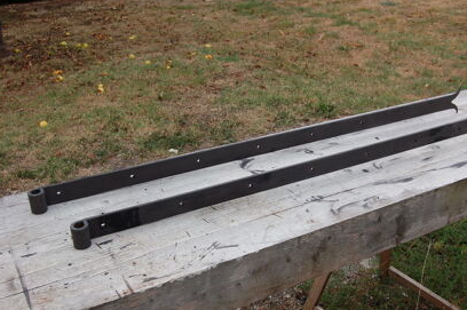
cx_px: 267
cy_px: 178
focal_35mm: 41
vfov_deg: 32.8
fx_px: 526
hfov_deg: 47.7
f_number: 7.1
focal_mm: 23
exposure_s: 1/200
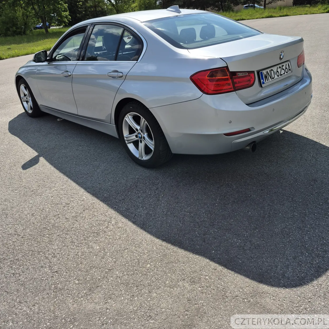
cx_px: 165
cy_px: 106
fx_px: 301
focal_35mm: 28
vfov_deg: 55.9
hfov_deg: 57.3
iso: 25
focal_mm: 5.4
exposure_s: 1/2600
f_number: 1.8
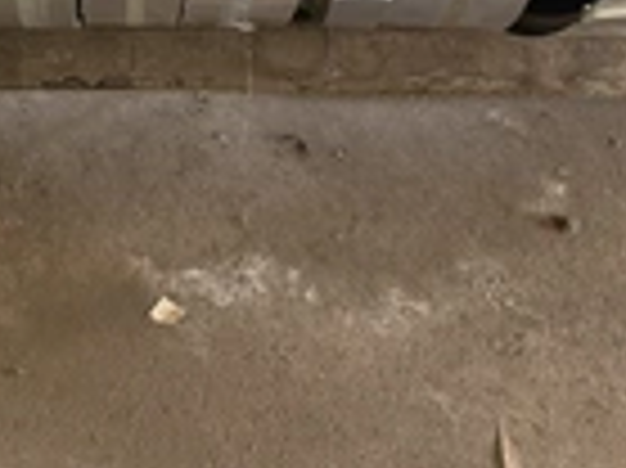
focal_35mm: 69
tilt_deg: -45.2
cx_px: 108
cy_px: -184
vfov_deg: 19.2
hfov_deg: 27.5
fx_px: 1247
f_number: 1.78
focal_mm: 6.76
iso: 250
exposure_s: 1/60
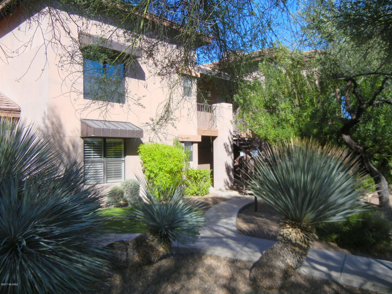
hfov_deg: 60.0
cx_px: 196
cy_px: 147
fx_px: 340
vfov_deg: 46.8
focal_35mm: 30
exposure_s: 1/1241
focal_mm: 5.4
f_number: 3.5
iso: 160
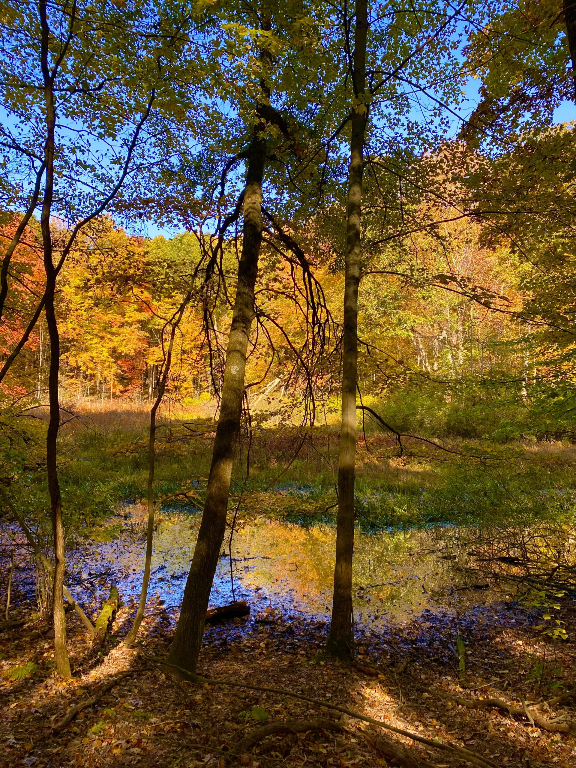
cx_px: 288
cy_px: 384
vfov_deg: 67.3
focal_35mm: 26
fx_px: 577
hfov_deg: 53.1
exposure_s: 1/317
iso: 32
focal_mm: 4.25
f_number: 1.8
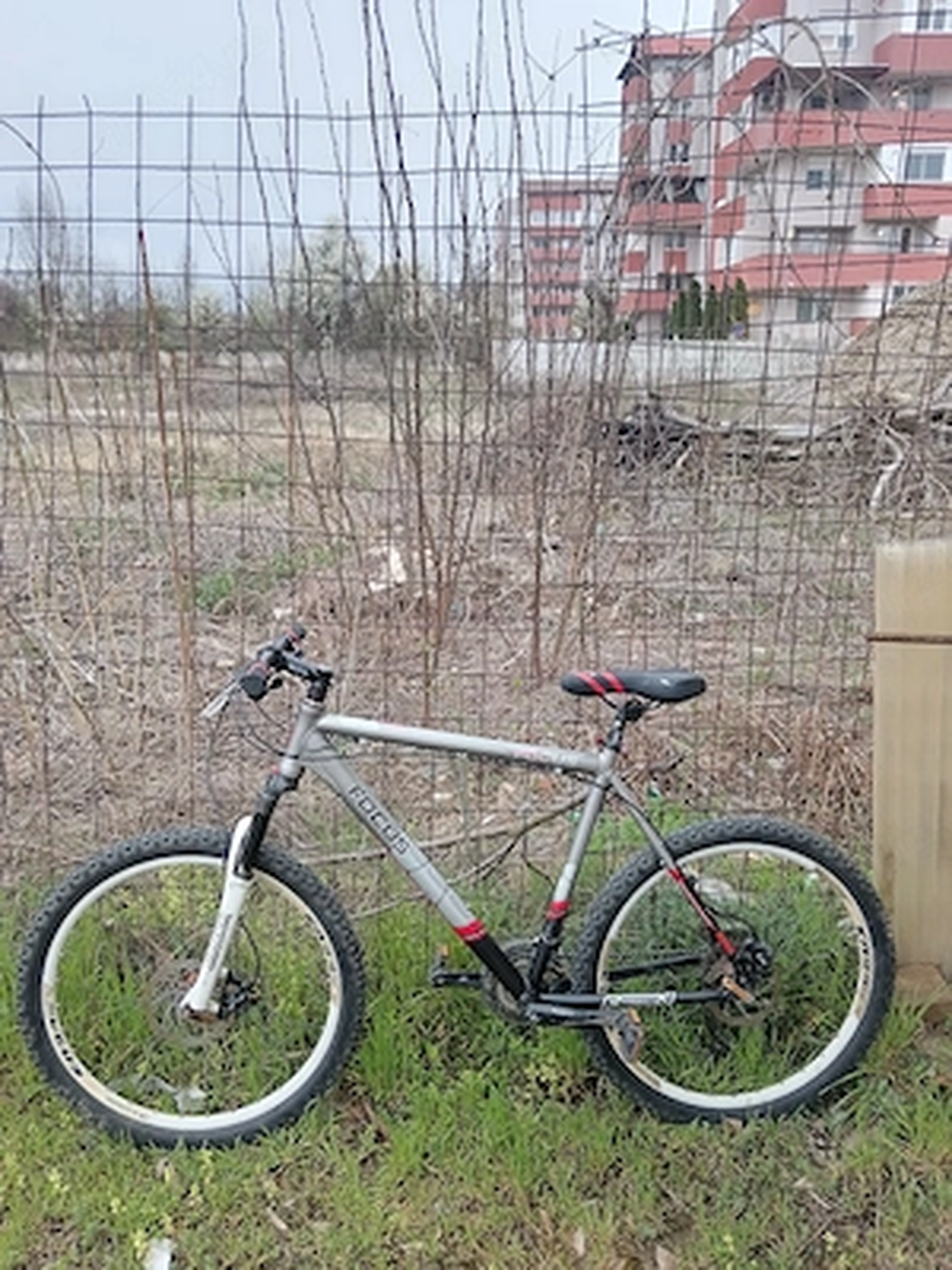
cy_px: 635
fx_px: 990
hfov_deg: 51.4
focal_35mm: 27
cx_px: 476
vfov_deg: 65.3
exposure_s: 1/100
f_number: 1.9
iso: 393
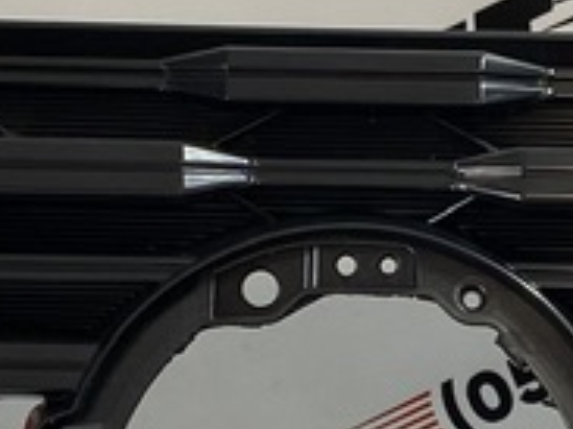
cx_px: 385
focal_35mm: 182
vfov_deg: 8.1
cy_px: 454
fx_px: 3011
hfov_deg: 10.9
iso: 40
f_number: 1.8
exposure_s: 1/122
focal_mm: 4.25
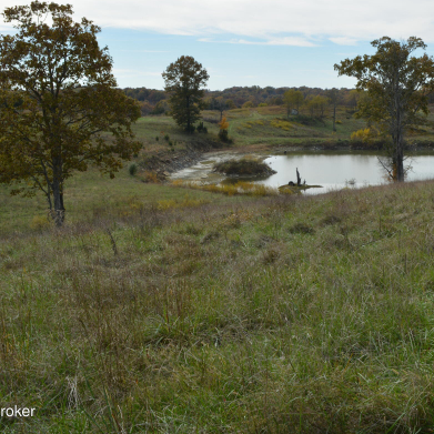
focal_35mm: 44
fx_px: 624
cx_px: 305
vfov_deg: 38.1
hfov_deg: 37.7
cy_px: 159
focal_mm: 18
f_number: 8
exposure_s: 1/250
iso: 110
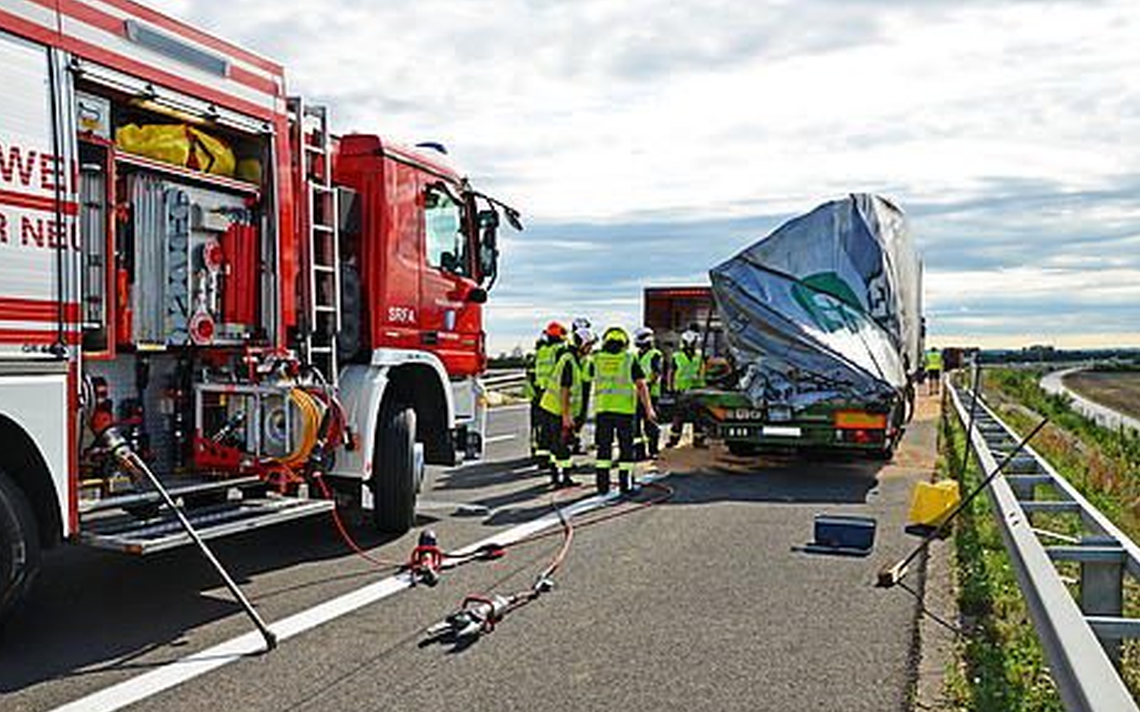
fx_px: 870
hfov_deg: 66.5
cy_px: 383
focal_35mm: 28
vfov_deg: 44.5
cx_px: 566
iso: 140
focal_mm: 18
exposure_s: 1/250
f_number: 8
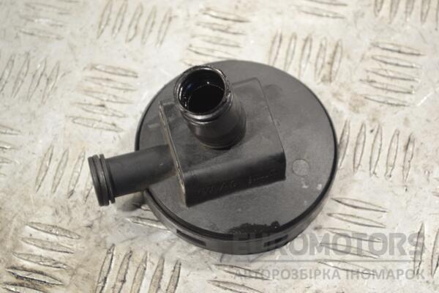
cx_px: 220
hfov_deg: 24.6
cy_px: 146
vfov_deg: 16.6
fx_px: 1006
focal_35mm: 82
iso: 320
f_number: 5.6
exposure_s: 1/30
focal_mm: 55
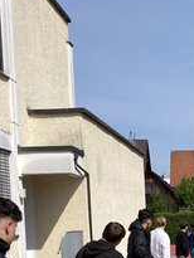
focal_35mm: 105
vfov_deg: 17.7
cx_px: 249
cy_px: 325
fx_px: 784
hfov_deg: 13.6
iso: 20
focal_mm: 3.99
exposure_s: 1/2288
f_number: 1.8
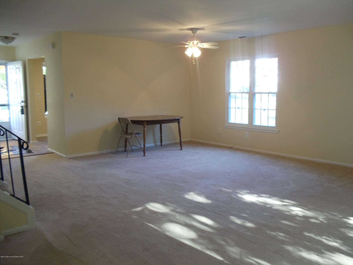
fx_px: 449
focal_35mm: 44
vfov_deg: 32.9
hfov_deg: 42.9
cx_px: 176
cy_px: 132
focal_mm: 6
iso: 400
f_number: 3.5
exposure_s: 1/30
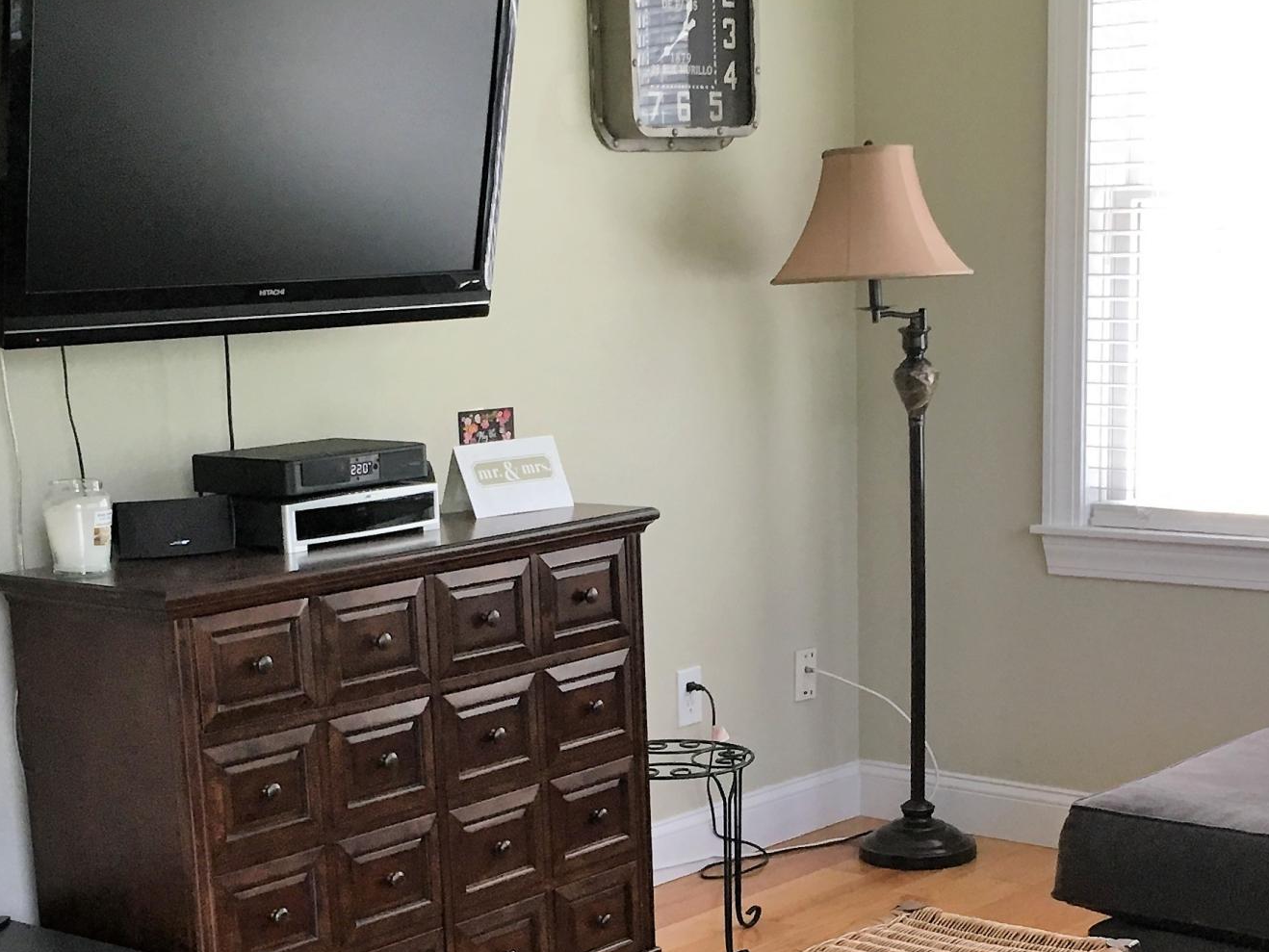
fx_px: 2420
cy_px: 797
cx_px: 609
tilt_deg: -13.1
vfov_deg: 21.9
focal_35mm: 66
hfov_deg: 29.4
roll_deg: +2.1
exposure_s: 1/30
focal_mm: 4.15
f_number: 2.2
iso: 40
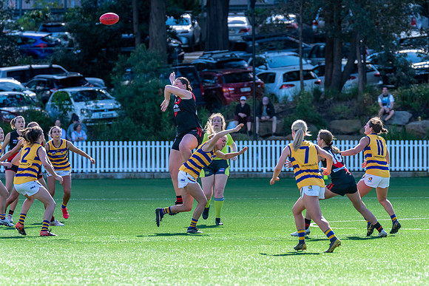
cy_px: 154
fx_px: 4296
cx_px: 247
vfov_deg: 3.8
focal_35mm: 360
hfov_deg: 5.7
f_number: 5.6
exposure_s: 1/2000
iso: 800
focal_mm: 310
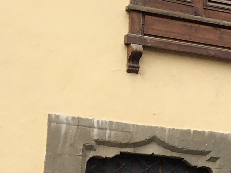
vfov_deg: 8.9
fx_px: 1088
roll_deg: -2.0
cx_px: 490
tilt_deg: +2.5
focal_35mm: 163
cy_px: 252
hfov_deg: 10.9
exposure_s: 1/864
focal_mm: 4.15
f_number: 2.2
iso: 25
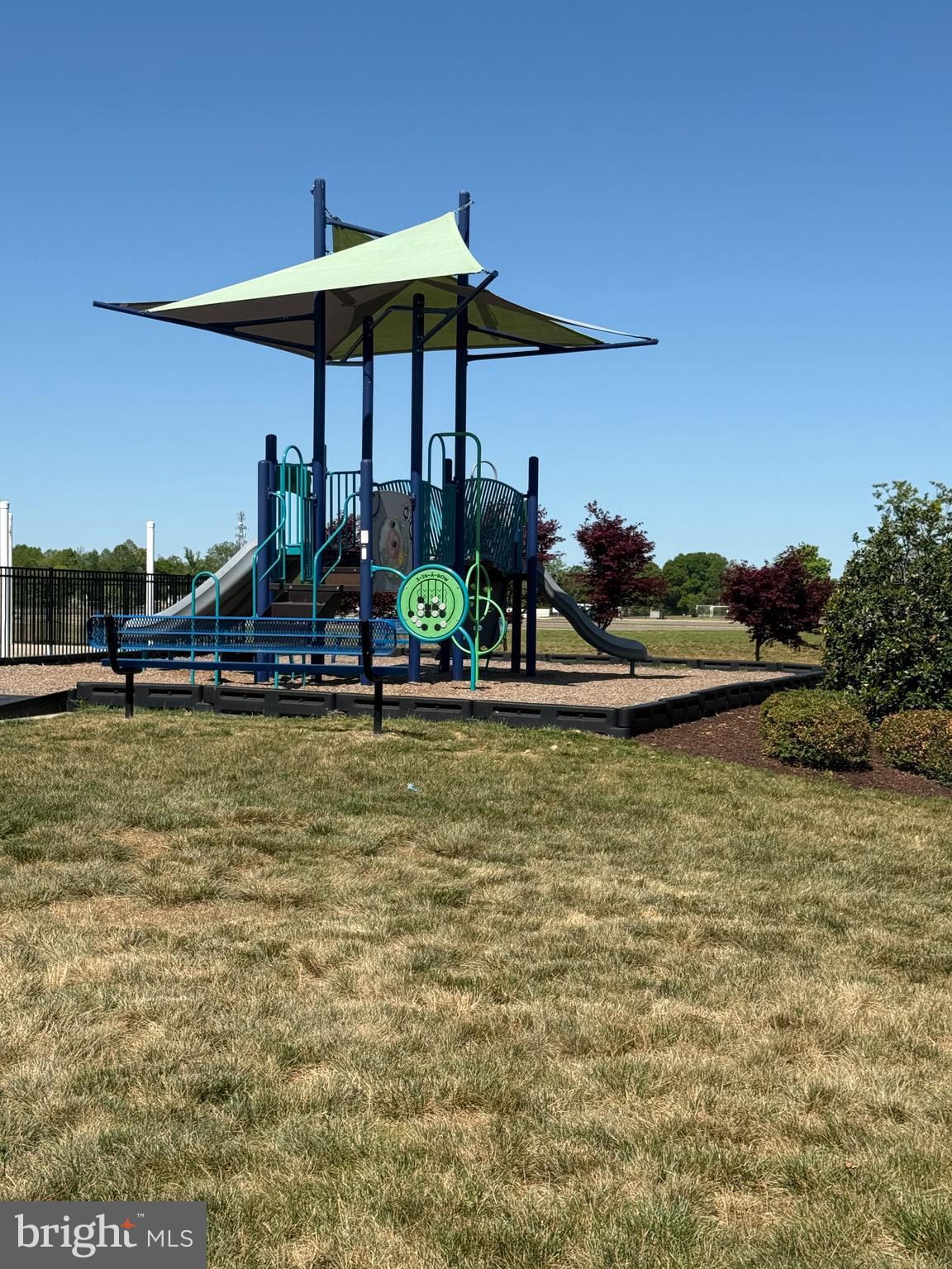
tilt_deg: -1.4
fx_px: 1760
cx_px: 476
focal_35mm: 48
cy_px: 634
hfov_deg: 30.3
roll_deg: +0.0
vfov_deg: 39.7
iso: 80
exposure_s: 1/7143
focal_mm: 6.76
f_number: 1.78
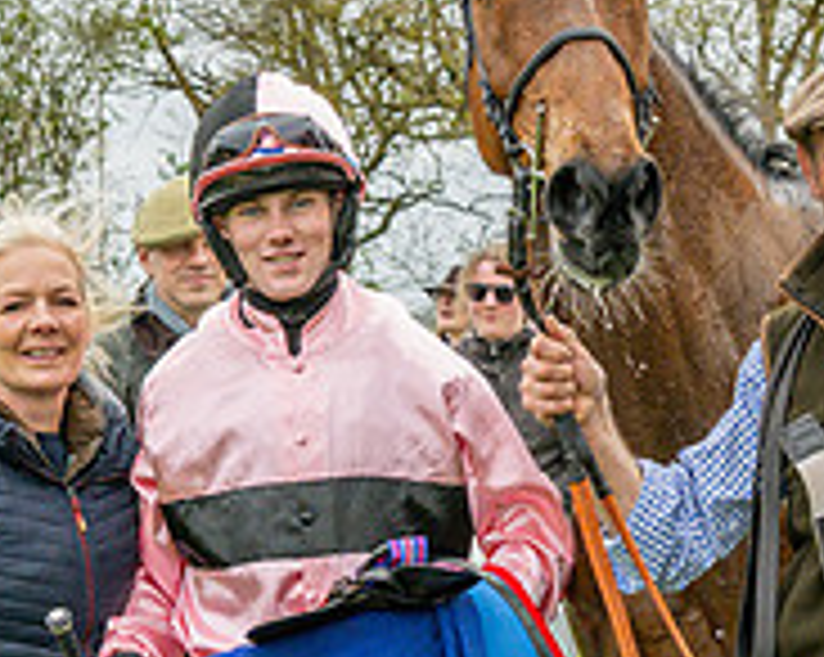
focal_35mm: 180
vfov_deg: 8.5
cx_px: 444
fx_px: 4385
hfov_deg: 10.7
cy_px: 626
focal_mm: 35
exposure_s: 1/800
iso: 400
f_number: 5
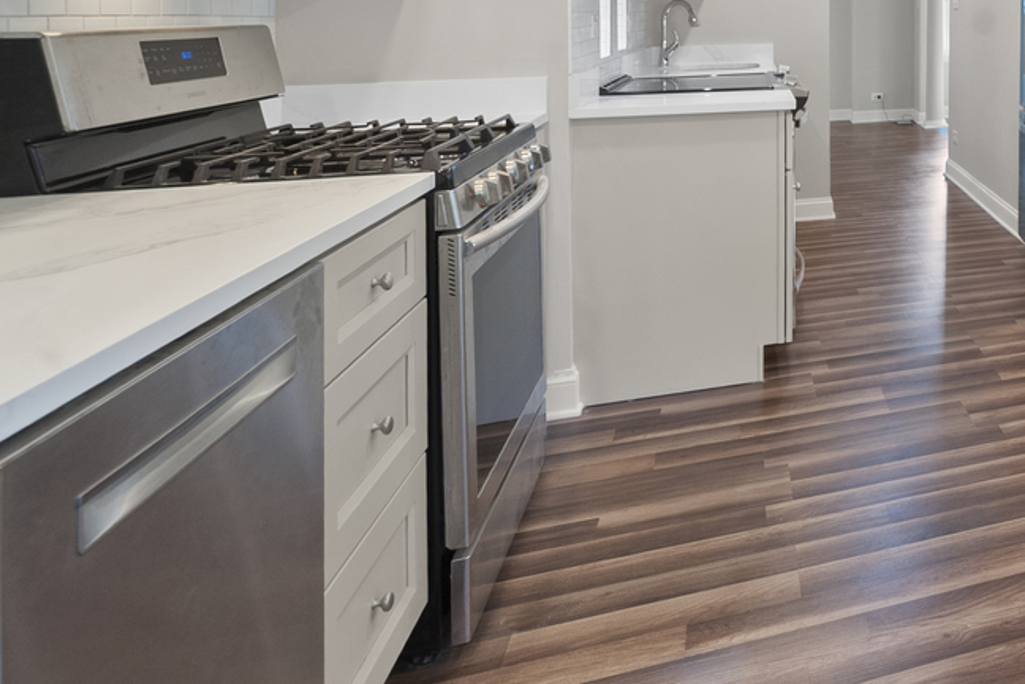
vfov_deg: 39.5
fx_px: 854
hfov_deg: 47.6
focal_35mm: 30
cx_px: 1089
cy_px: 33
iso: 400
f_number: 8
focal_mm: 12
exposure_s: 1/10
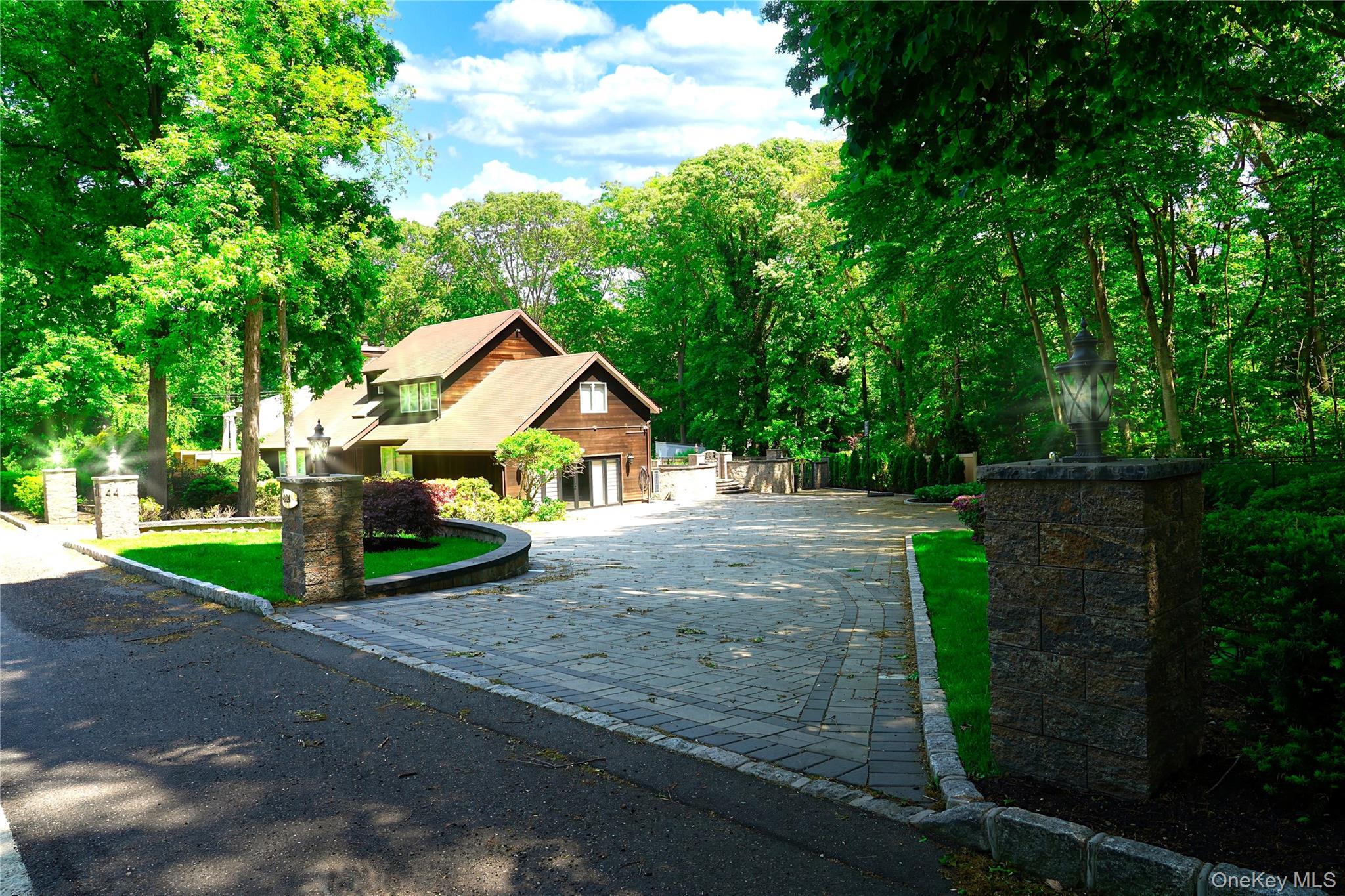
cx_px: 672
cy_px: 448
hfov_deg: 73.7
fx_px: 897
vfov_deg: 53.1
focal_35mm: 24
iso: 80
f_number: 14
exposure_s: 1/13
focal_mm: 24
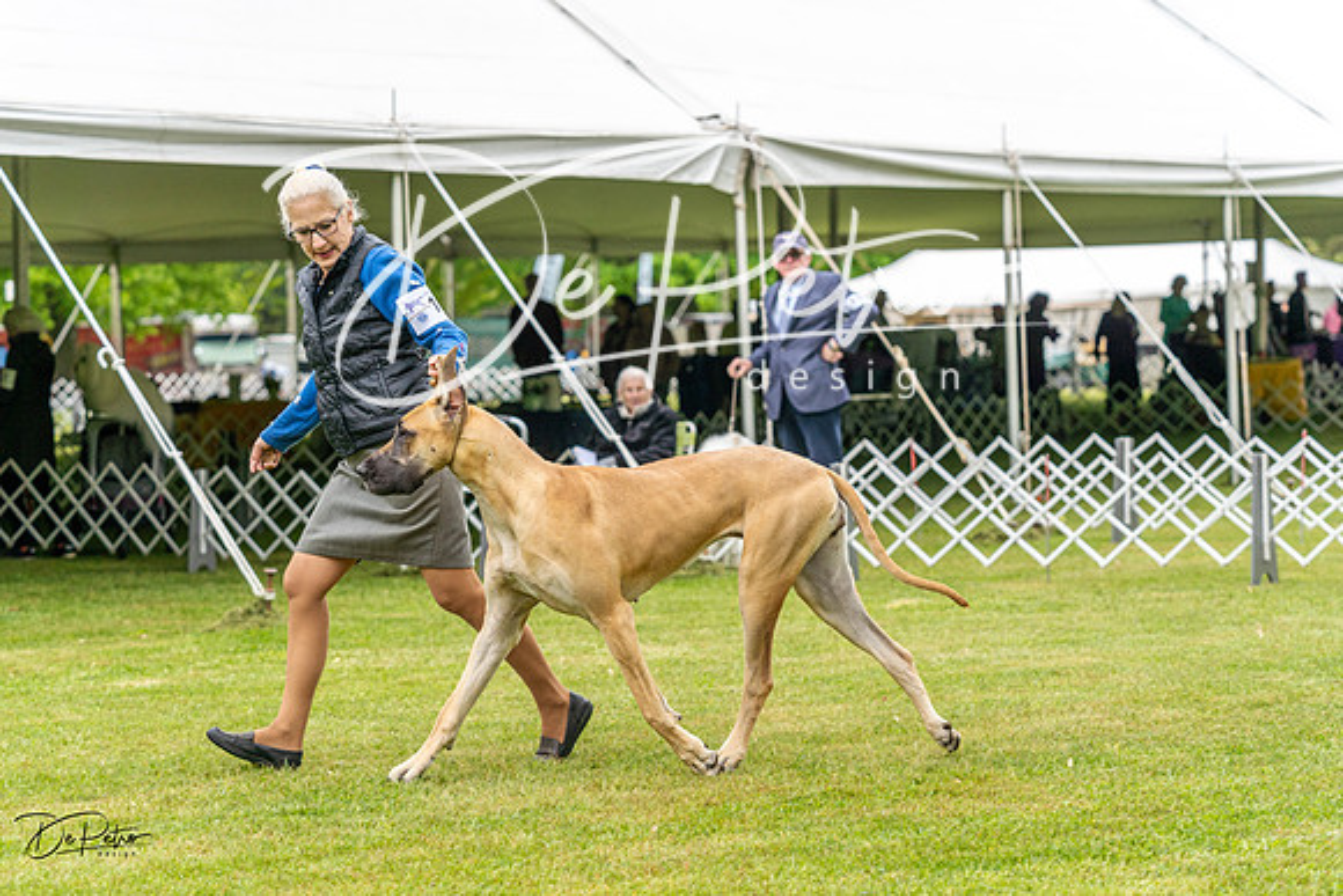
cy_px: 448
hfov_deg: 22.6
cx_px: 672
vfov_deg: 15.2
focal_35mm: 90
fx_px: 3358
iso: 400
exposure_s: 1/800
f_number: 4
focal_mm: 90
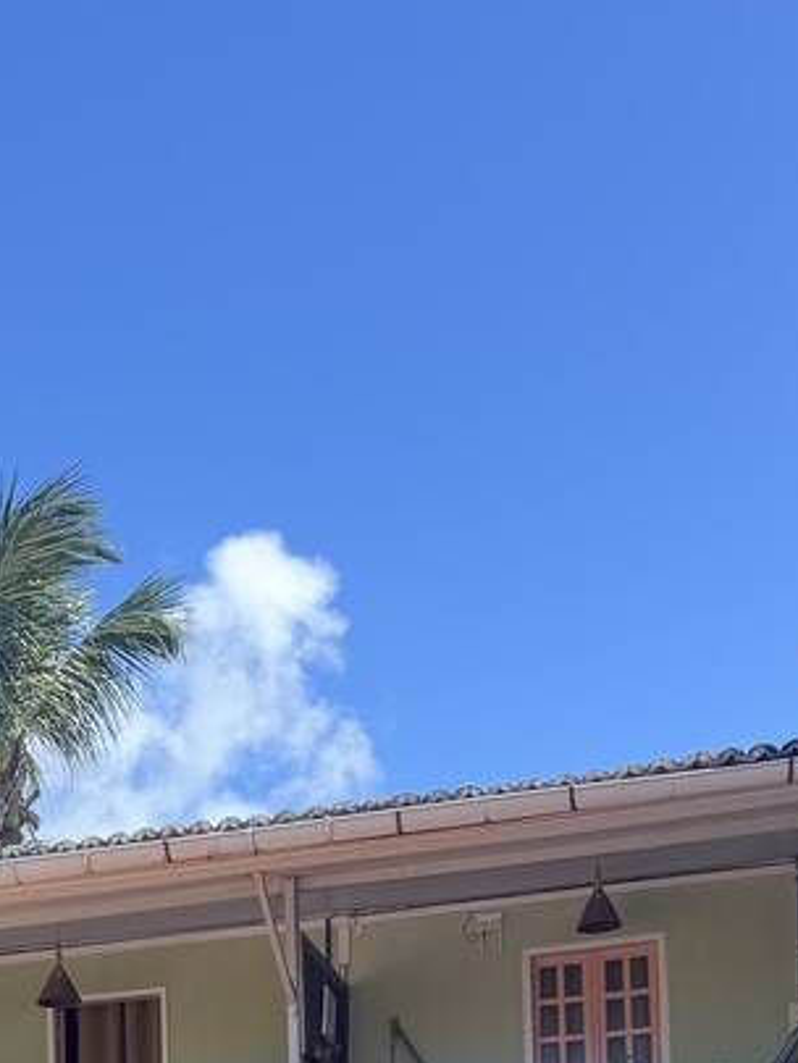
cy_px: 1391
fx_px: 1966
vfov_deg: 25.8
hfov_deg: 22.4
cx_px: 94
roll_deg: +2.0
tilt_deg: +3.1
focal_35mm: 64
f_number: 1.78
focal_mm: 6.76
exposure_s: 1/451
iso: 80
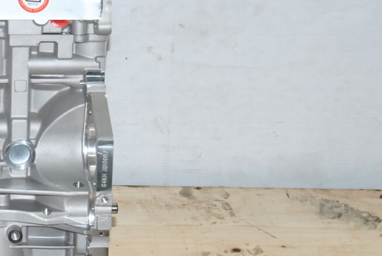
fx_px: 1214
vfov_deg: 12.0
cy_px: 88
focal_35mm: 114
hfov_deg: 17.2
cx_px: -62
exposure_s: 1/200
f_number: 14
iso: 800
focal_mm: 31
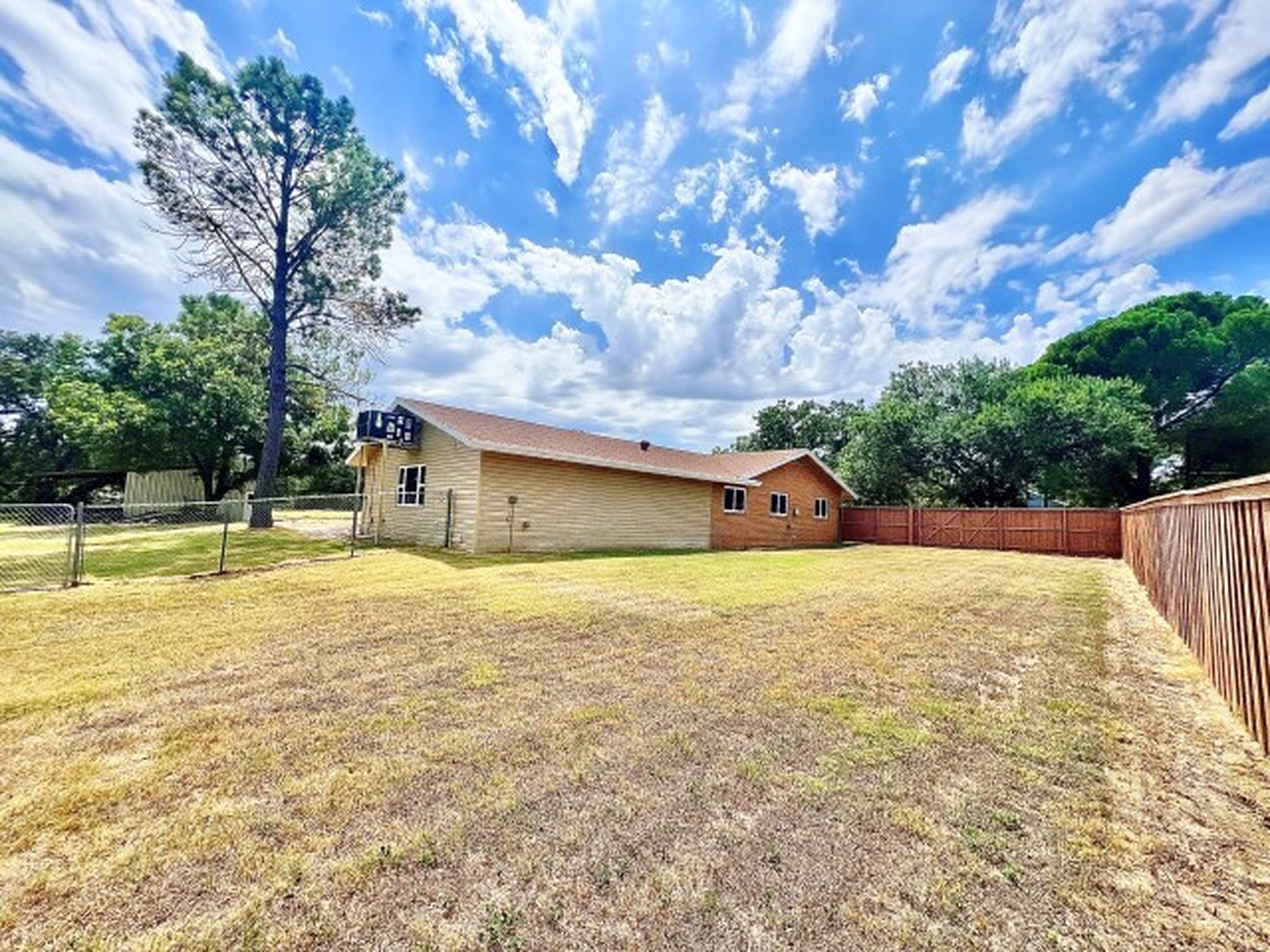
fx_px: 477
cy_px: 476
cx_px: 635
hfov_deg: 106.2
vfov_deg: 89.9
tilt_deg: +5.3
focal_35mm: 13
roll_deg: -2.3
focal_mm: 1.57
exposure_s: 1/3774
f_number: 1.8
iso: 40
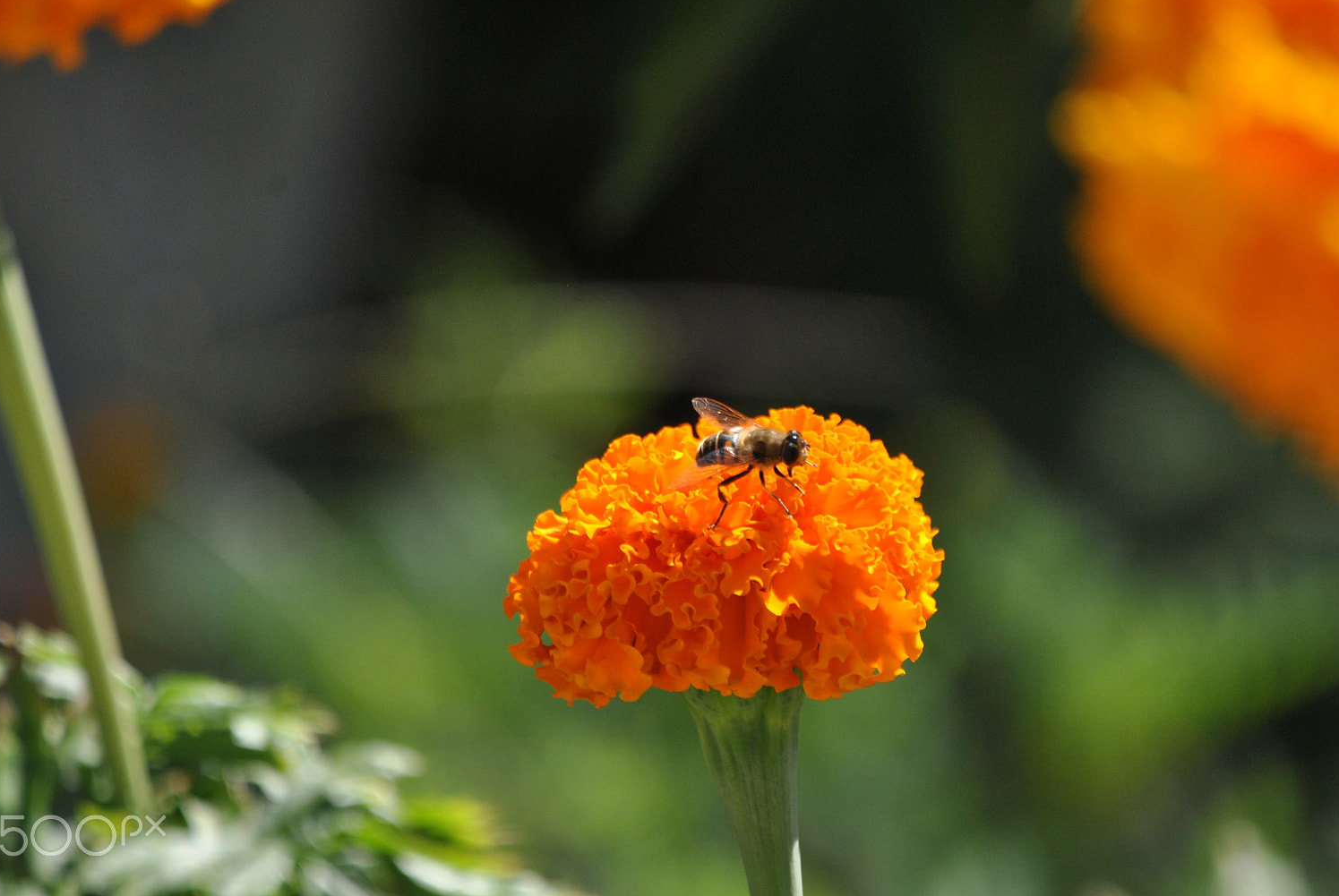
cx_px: 660
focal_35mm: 321
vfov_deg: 4.3
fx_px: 11954
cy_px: 474
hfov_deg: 6.4
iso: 200
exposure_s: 1/640
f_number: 5.6
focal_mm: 200
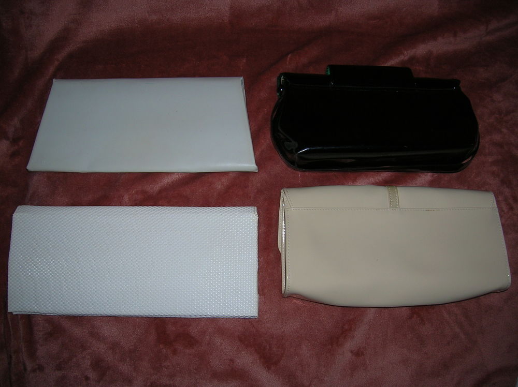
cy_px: 194
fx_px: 508
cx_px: 259
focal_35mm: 34
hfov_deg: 54.0
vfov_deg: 41.7
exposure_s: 1/60.1
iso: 50
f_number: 2.9
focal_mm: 5.7
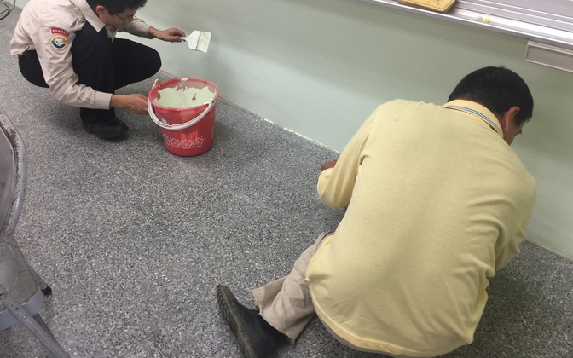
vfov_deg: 39.2
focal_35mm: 32
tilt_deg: -31.2
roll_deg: +1.0
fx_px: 500
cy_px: 138
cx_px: 279
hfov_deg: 59.6
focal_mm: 4.15
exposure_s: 1/60
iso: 40
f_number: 2.2
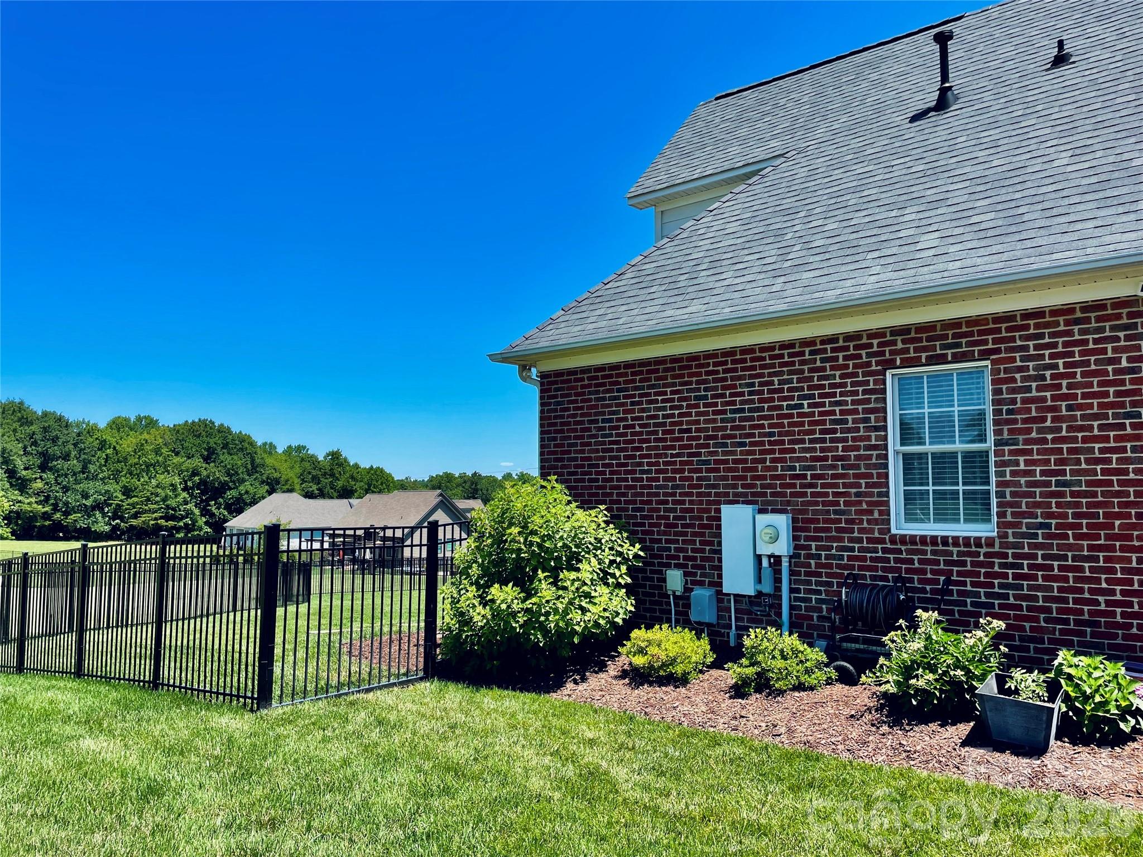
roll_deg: +1.1
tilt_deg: +5.1
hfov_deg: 67.3
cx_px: 572
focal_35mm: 26
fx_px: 859
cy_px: 428
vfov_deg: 53.1
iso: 32
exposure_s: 1/2257
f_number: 1.6
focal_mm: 4.2
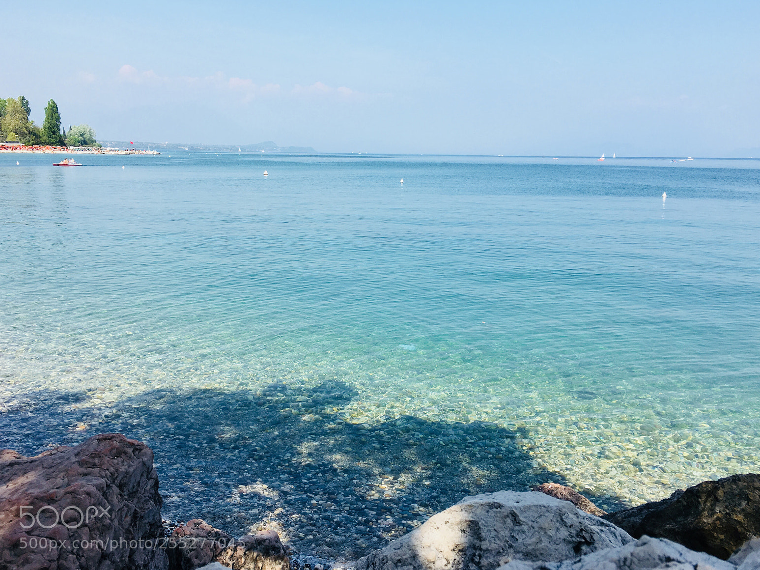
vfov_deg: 46.8
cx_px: 382
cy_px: 287
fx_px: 659
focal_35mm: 30
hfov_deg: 60.0
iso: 25
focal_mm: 4.15
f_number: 2.2
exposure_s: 1/1538
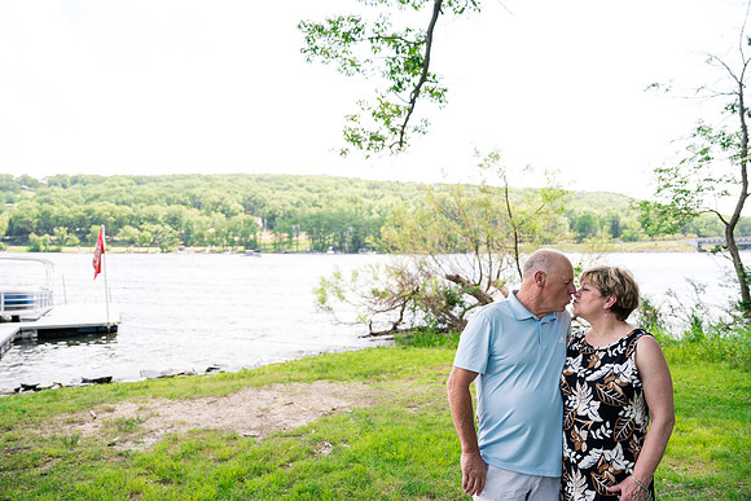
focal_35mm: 24
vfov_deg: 53.2
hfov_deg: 73.7
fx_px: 501
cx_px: 376
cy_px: 250
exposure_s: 1/250
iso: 100
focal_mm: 24
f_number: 2.8
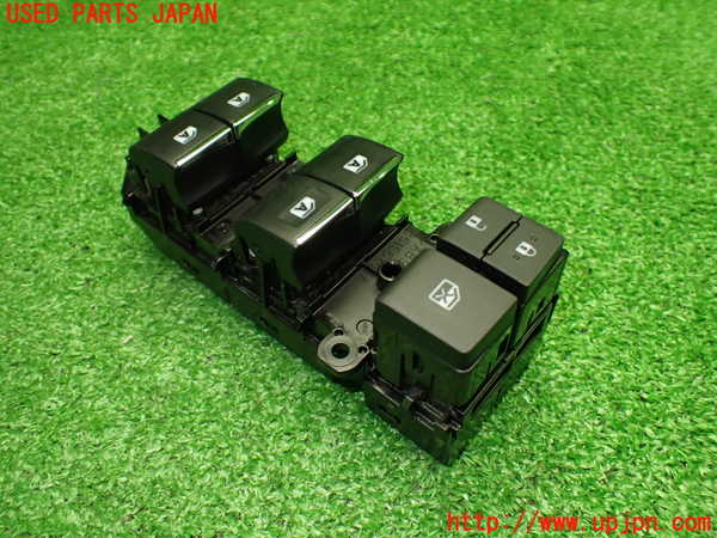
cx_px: 358
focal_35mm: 30
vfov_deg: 46.8
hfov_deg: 60.0
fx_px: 621
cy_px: 269
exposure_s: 1/125
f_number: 2.3
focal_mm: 5.4
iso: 800
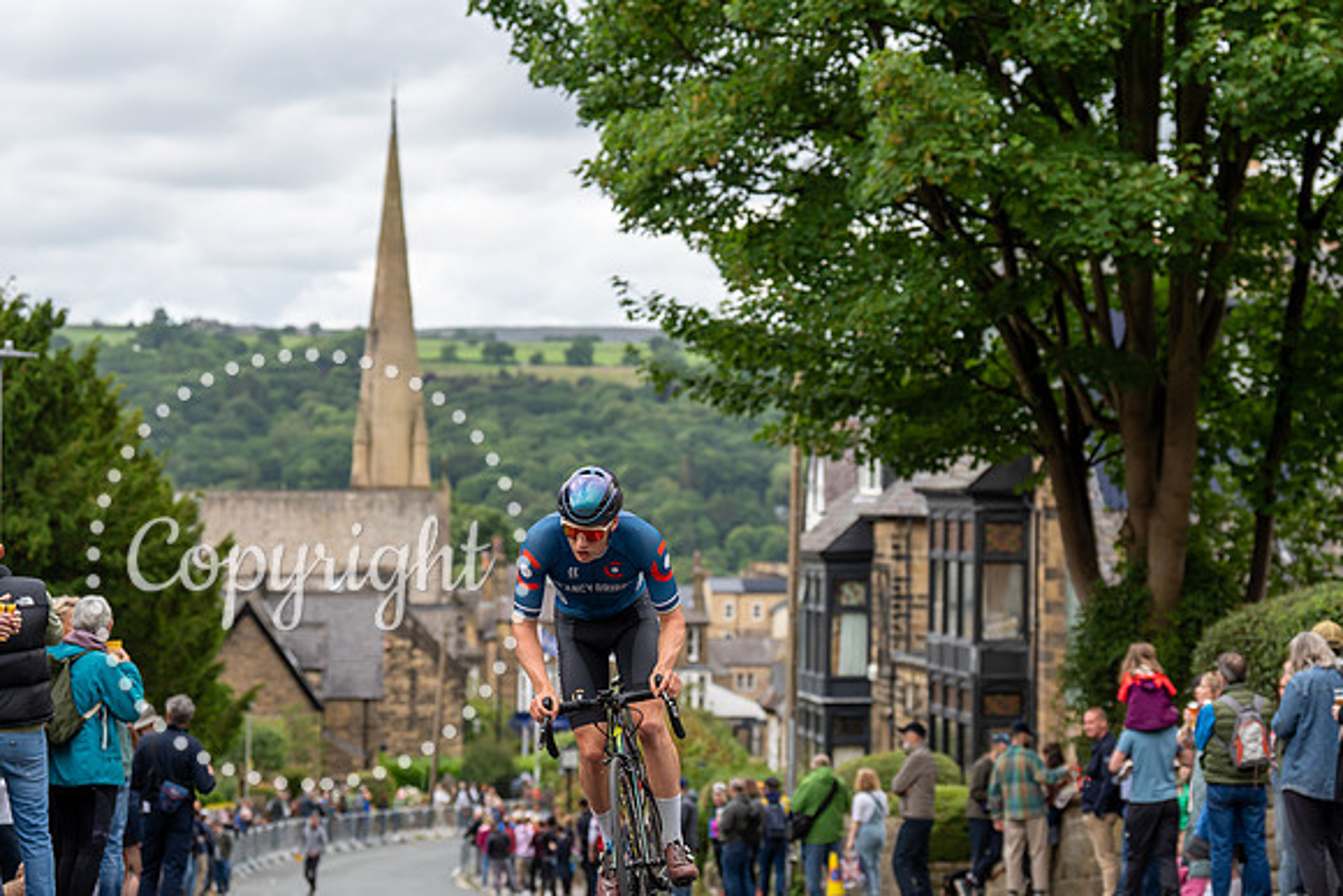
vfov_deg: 15.3
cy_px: 448
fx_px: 3325
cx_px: 672
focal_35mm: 89
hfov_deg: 22.8
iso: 400
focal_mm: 84
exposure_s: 1/800
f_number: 3.5
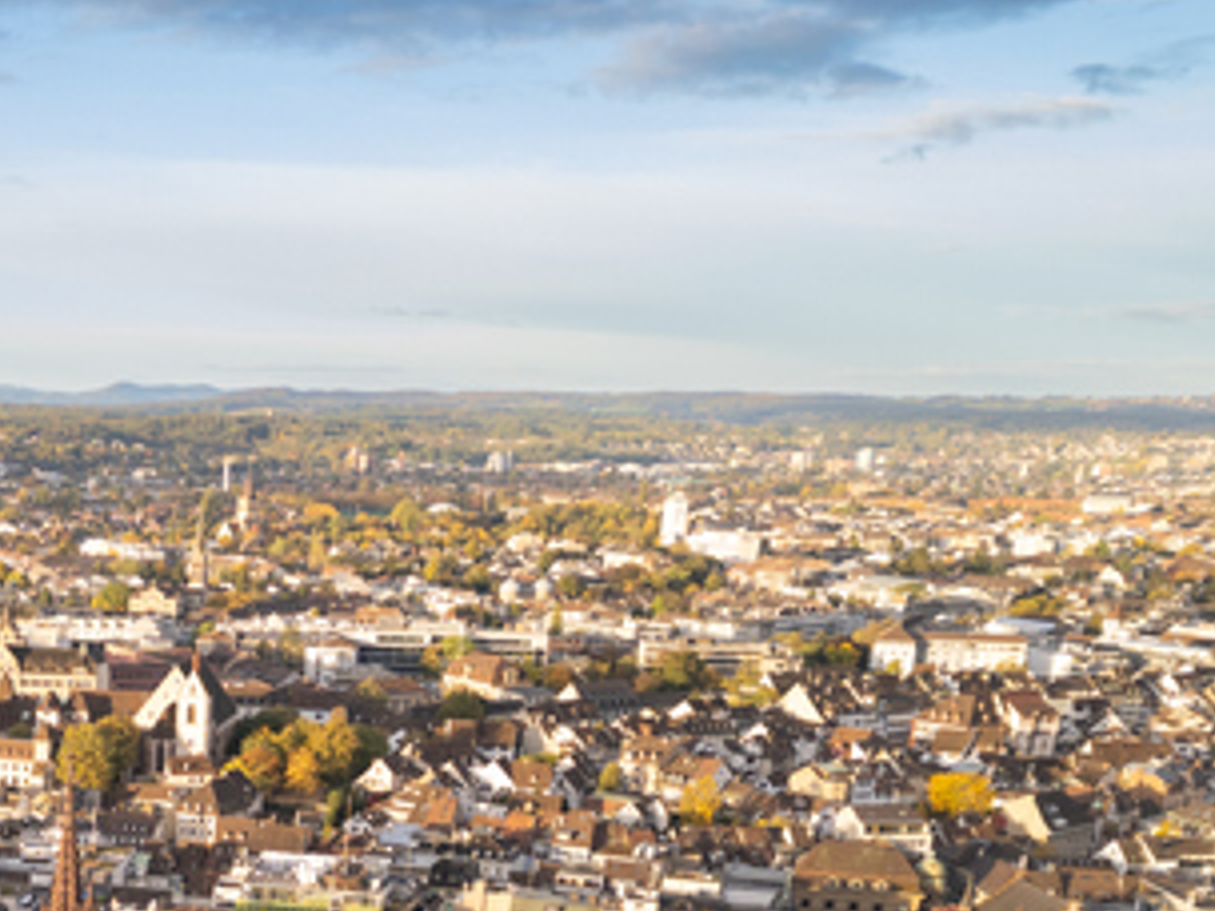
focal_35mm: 54
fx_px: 1895
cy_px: 987
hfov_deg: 32.1
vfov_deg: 25.2
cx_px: -62
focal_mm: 6.72
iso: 100
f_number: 1.7
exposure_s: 1/25
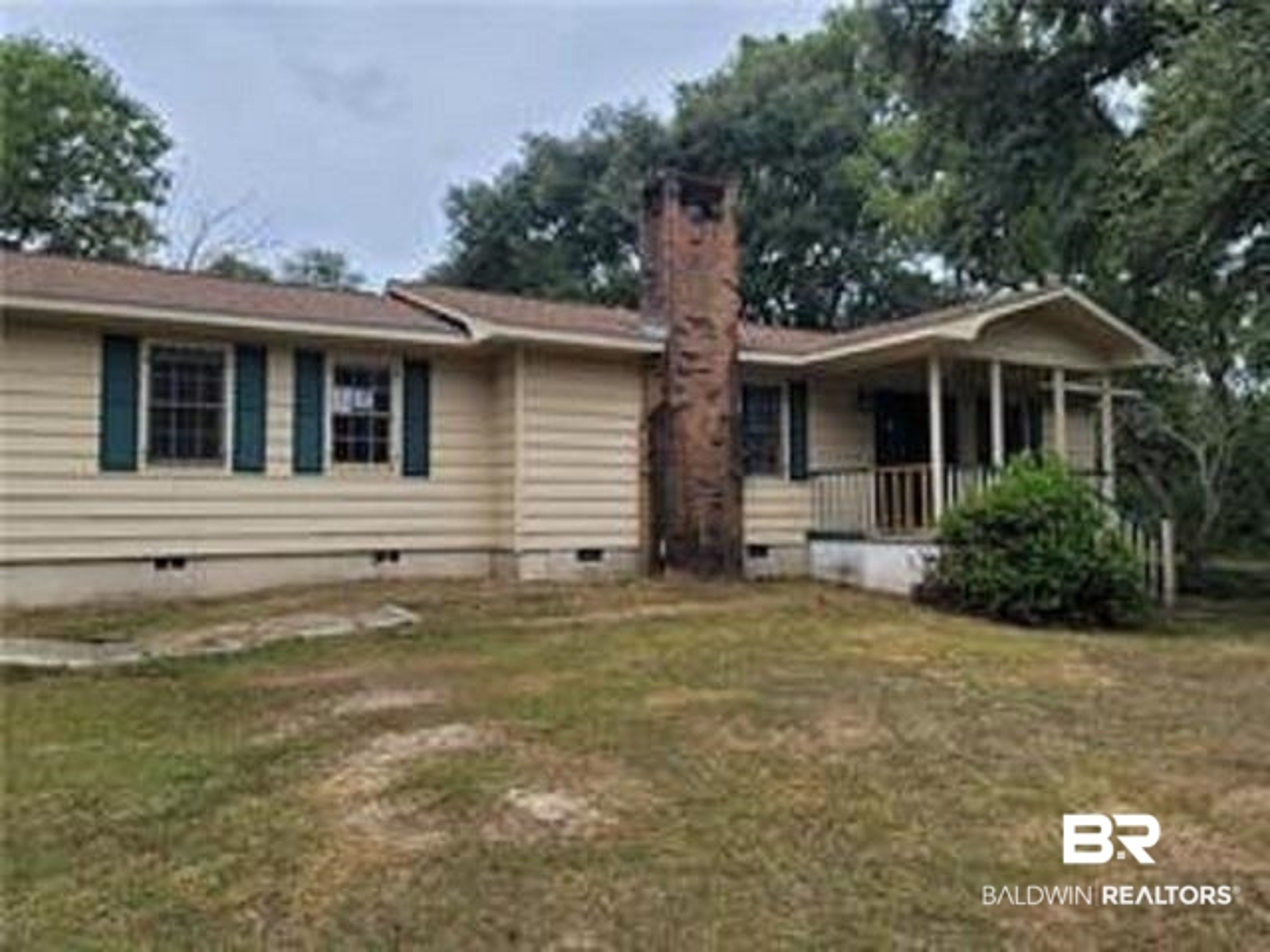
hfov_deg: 69.4
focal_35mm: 25
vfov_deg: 54.9
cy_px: 476
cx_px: 635
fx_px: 917
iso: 20
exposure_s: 1/758
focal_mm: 7
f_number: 1.8
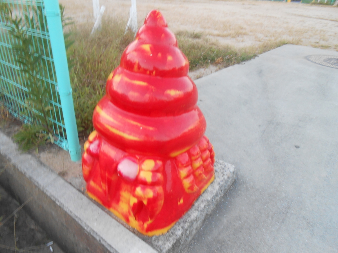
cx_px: 169
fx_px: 254
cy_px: 126
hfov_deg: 67.3
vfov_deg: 53.1
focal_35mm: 26
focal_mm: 4.6
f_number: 3.5
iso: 200
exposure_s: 1/30
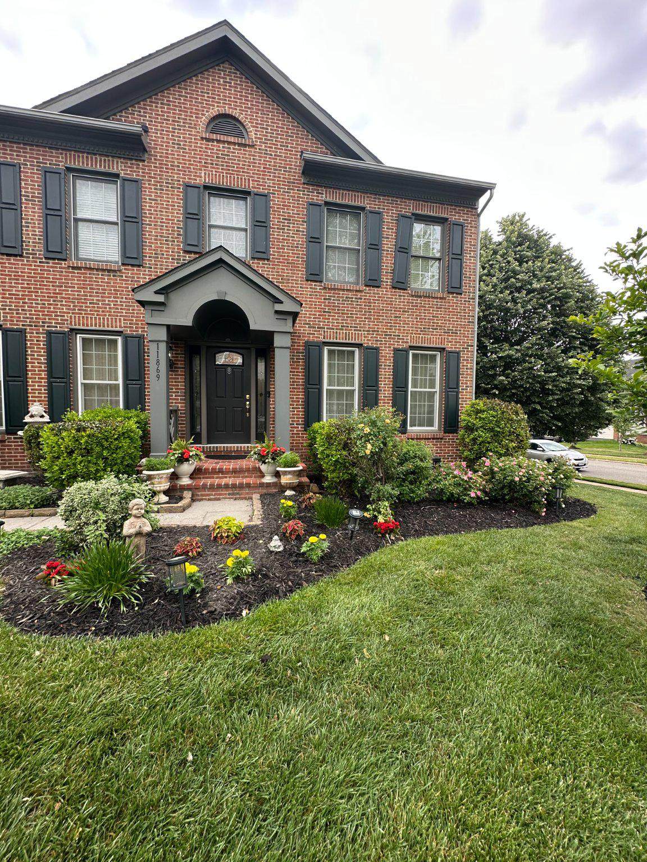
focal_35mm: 14
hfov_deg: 85.7
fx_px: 349
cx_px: 324
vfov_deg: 102.1
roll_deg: -0.6
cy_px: 431
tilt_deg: -2.8
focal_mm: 2.22
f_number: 2.2
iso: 40
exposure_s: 1/106
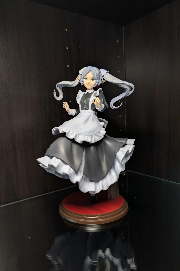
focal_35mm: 26
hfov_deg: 49.5
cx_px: 87
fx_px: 195
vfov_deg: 69.4
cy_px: 134
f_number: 1.68
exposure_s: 1/23.4
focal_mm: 6.9
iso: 47
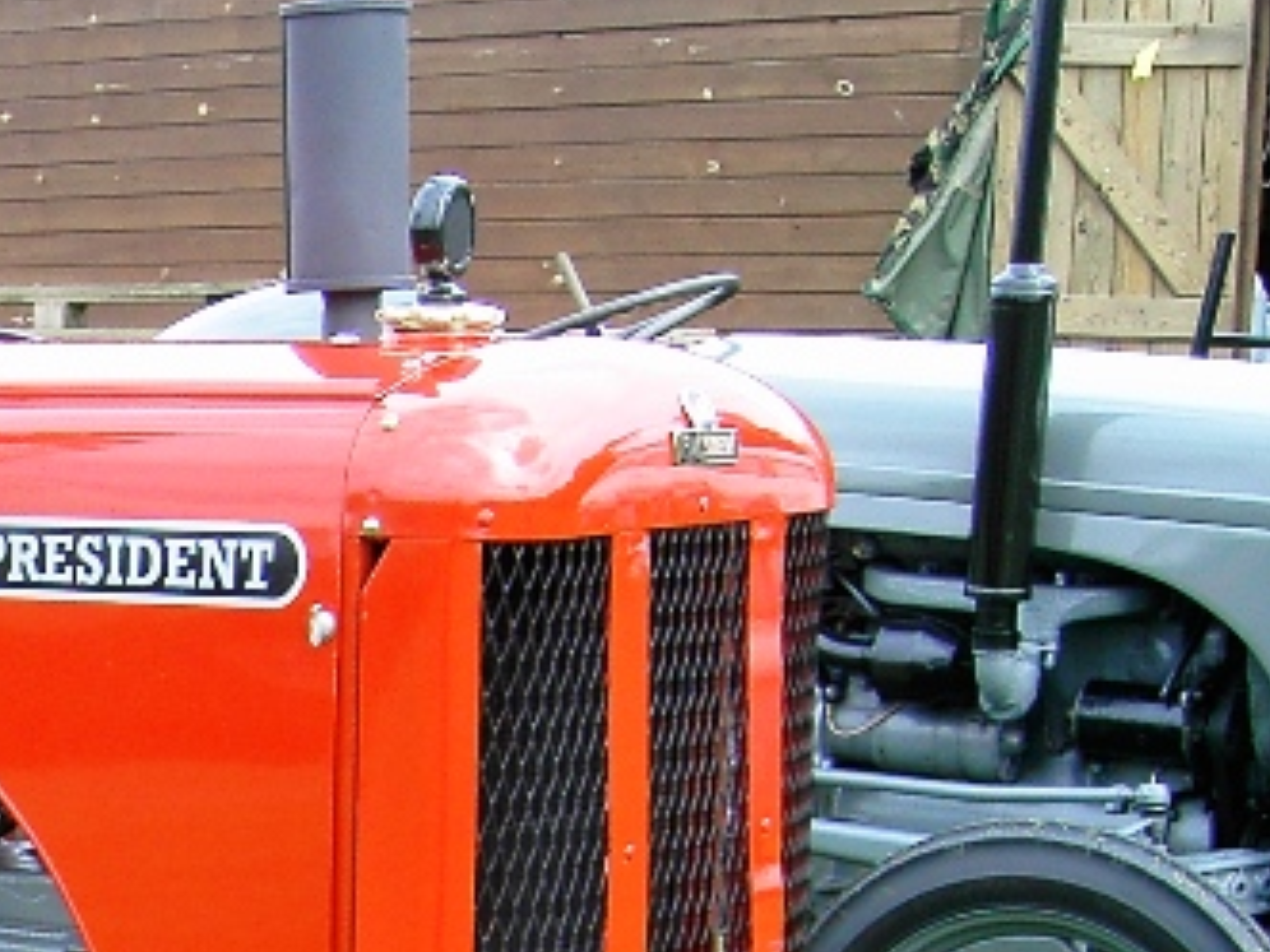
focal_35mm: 108
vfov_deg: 13.1
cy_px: 1338
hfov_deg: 16.8
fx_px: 3962
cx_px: -543
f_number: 4.5
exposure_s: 1/125
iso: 100
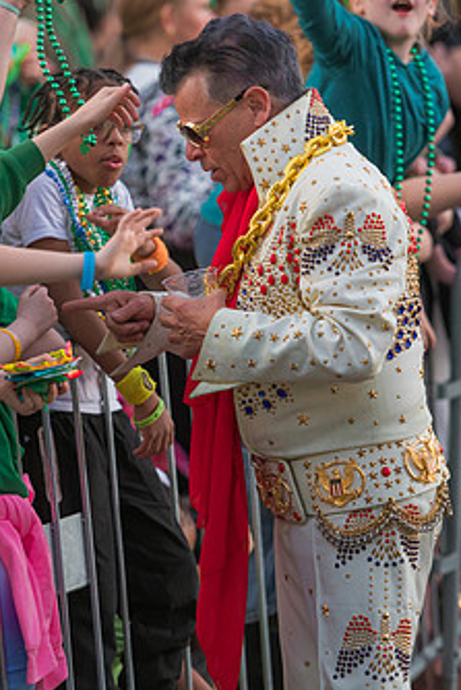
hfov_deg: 6.0
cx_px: 209
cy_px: 279
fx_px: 4394
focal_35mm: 229
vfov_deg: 9.0
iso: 2800
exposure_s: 1/320
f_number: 2.8
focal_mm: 170
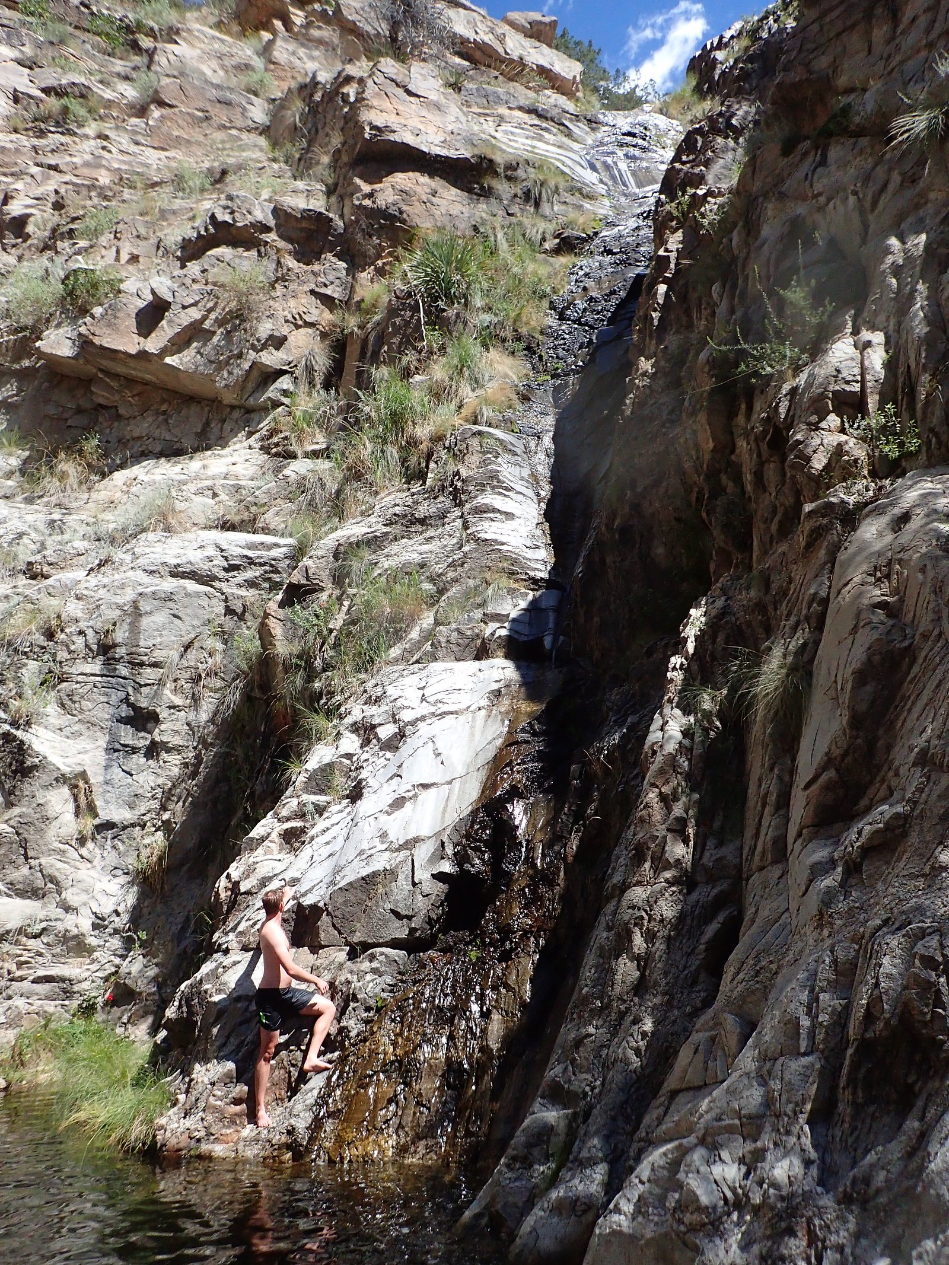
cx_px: 474
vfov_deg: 69.4
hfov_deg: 54.9
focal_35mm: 25
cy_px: 632
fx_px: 914
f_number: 8
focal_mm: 4.5
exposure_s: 1/500
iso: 320
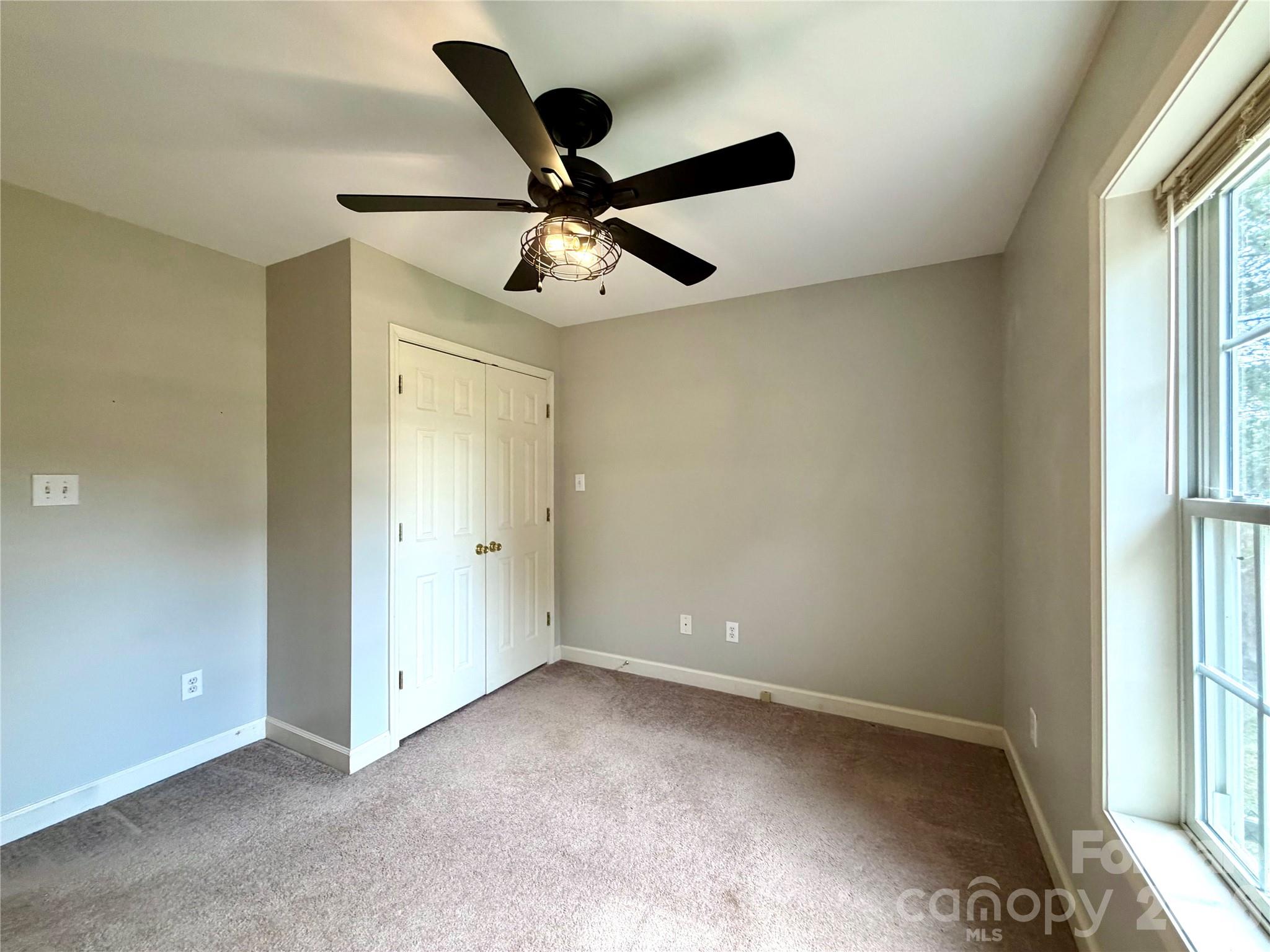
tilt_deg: +0.4
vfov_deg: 85.7
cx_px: 635
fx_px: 514
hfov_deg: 102.1
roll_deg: +0.1
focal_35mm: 14
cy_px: 476
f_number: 2.2
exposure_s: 1/120
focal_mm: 2.22
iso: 250
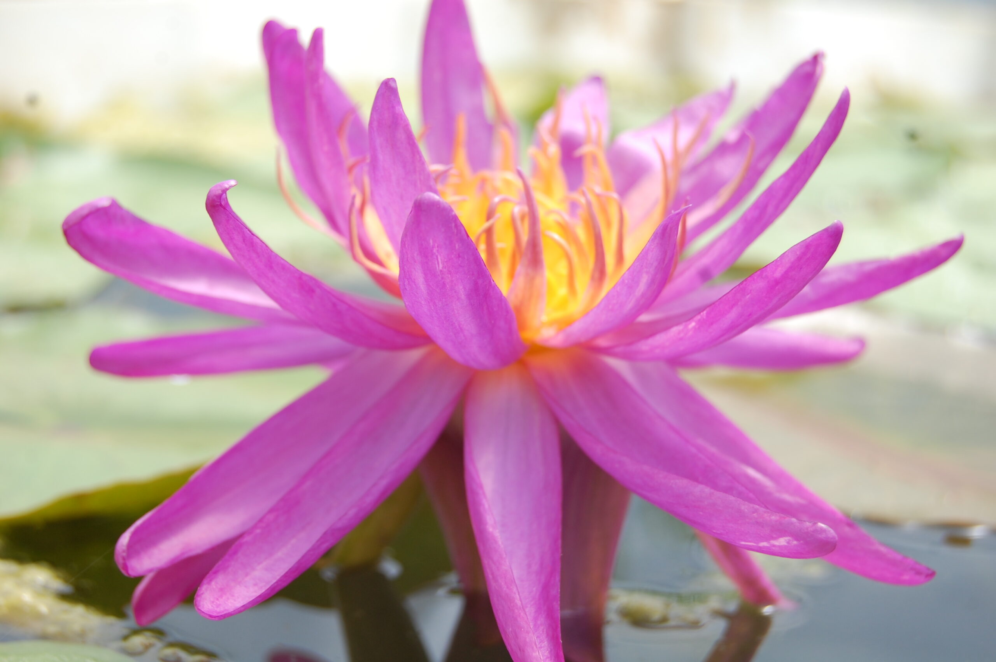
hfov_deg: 29.3
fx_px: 1907
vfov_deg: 19.7
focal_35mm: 69
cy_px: 331
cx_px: 498
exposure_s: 1/200
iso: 200
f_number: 7.1
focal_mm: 46
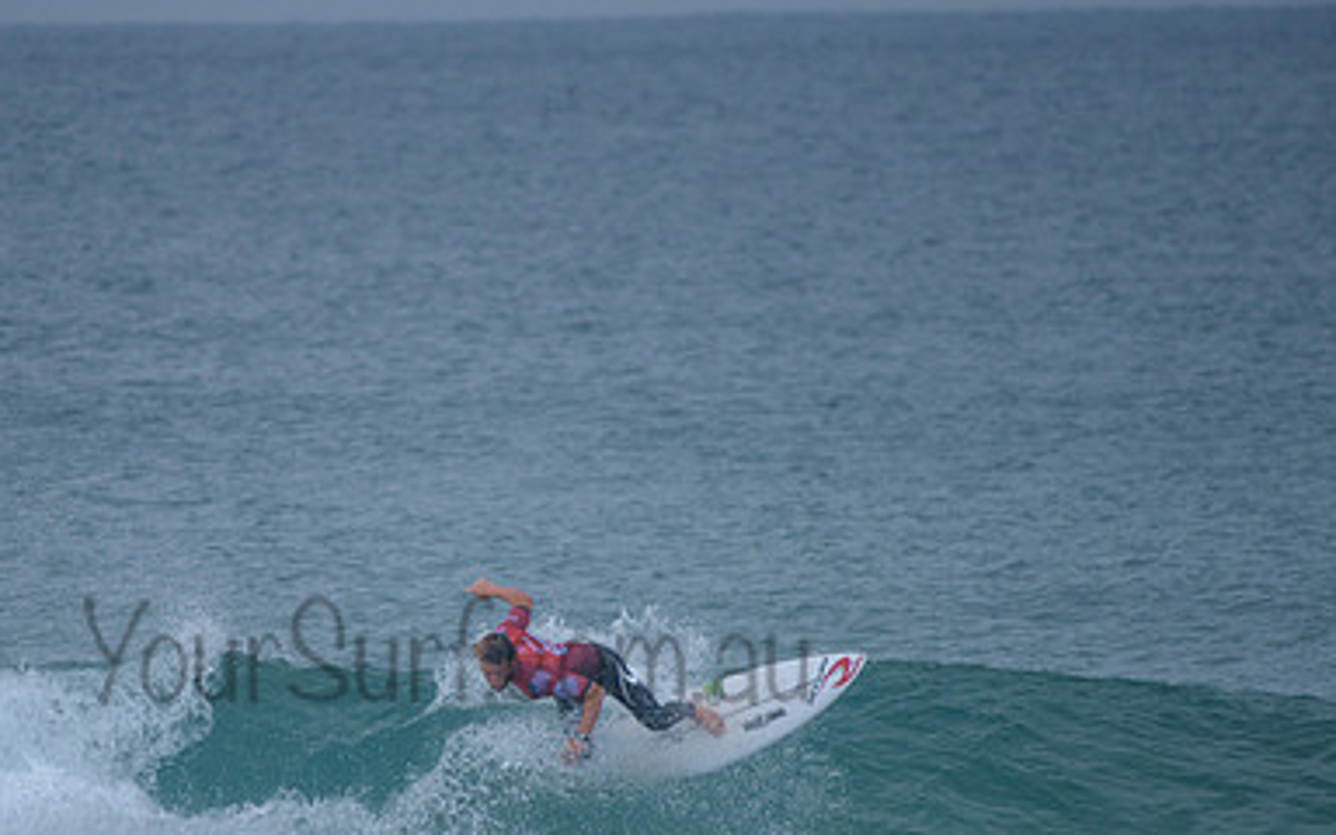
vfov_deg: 1.7
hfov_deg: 2.7
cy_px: 621
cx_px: 442
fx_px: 28000
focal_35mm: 769
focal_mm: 500
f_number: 5.6
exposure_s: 1/2000
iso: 400
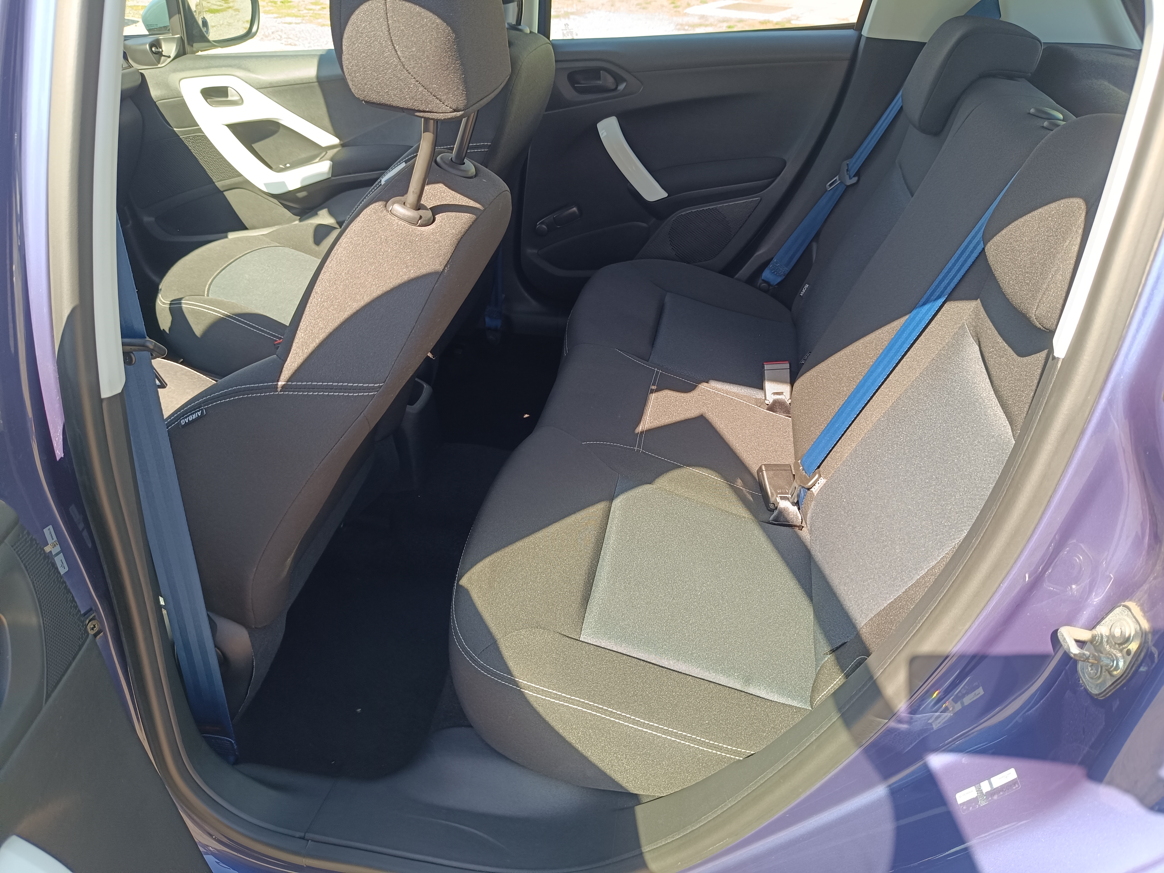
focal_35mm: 24
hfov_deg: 71.6
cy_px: 436
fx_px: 807
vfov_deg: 56.8
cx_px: 582
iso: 54
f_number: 1.88
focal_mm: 5.59
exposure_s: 1/102
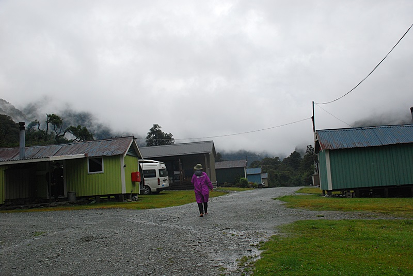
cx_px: 206
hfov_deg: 57.2
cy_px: 138
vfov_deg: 40.1
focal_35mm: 33
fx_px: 379
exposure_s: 1/1600
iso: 400
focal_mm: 22
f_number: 6.3
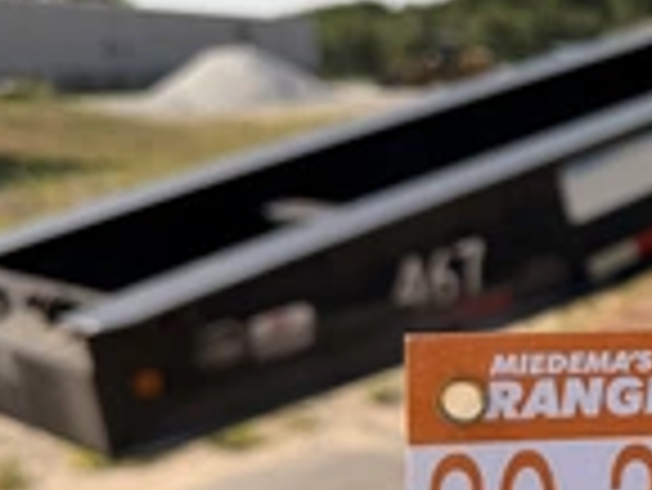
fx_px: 1244
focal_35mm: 66
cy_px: 288
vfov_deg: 22.3
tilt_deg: -9.7
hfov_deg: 26.0
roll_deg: +0.4
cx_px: 800
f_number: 1.78
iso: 80
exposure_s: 1/5319
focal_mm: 6.76
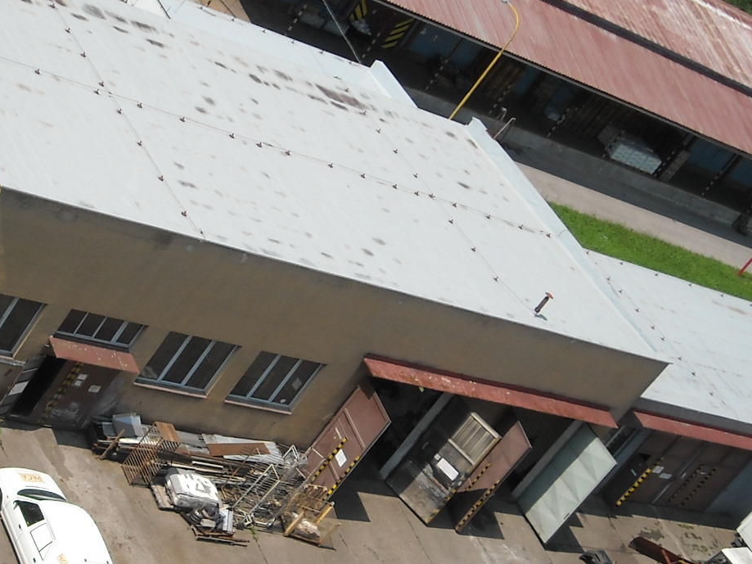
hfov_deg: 24.7
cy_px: 259
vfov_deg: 18.9
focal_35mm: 78
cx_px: 163
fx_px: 1694
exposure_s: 1/353
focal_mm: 5.7
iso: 64
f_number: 5.6
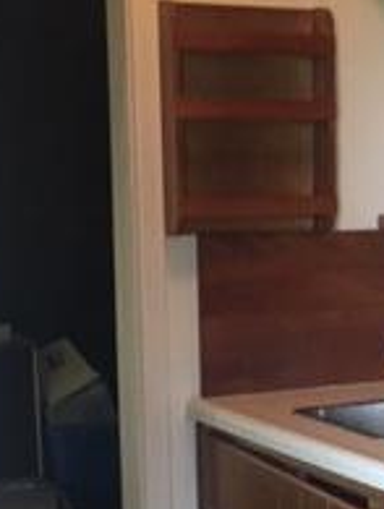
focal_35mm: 95
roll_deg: -0.3
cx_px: 337
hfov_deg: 15.5
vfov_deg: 20.5
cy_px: 373
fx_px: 1401
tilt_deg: -8.8
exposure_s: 1/30
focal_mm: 4.15
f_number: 2.2
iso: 200
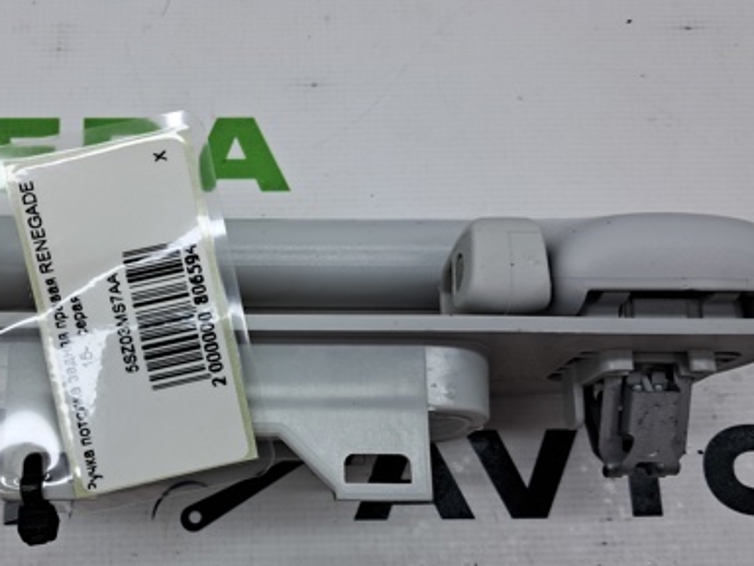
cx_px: 224
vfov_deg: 32.0
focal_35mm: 45
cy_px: 365
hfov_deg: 41.3
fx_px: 980
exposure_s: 1/100
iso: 50
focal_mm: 4
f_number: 1.8
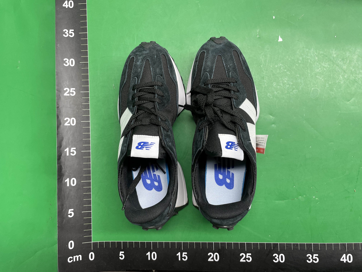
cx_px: 181
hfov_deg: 67.3
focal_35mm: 26
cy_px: 136
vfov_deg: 53.1
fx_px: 272
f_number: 1.6
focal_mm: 4.2
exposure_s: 1/100
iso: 100
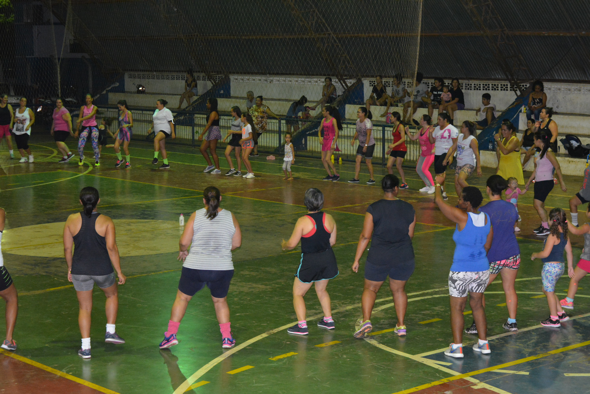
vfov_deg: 18.2
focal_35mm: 75
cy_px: 197
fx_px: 1230
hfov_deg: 27.0
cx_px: 295
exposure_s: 1/60
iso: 3200
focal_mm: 50
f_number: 5.6
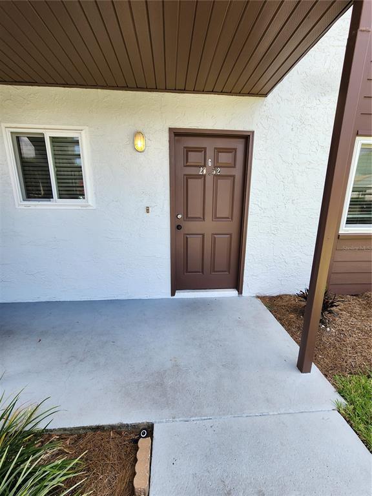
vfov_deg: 106.2
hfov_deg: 89.9
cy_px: 248
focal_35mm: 13
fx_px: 186
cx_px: 186
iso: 50
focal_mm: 2.2
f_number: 2.2
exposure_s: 1/351
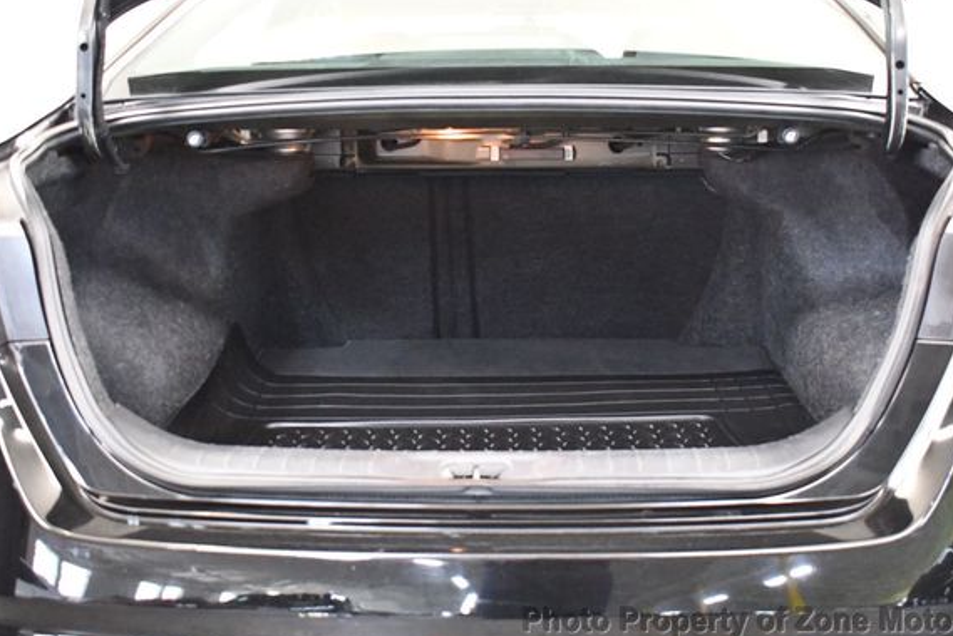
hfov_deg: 43.6
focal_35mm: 45
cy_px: 295
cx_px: 502
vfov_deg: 29.9
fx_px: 1192
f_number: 3.8
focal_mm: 20
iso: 6400
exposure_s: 1/60
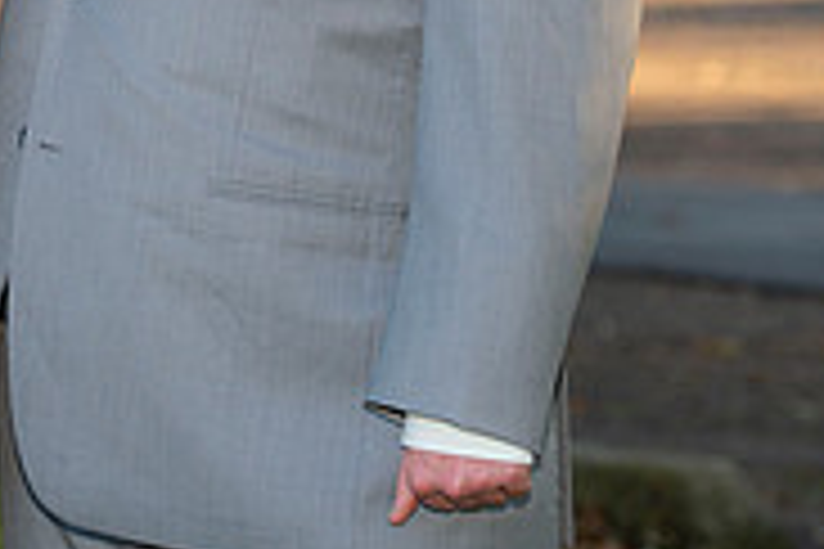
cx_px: 0
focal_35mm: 273
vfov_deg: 5.0
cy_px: -81
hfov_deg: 7.5
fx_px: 6248
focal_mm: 86
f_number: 3.5
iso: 200
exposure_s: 1/250
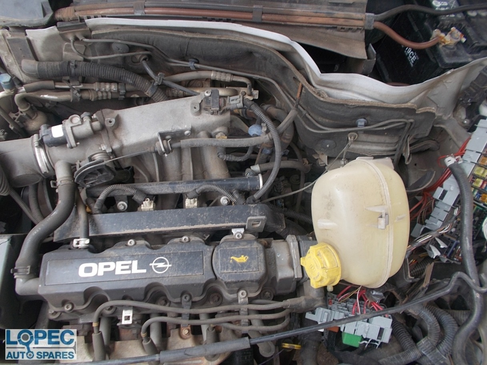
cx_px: 244
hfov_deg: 67.3
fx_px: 366
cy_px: 182
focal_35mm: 26
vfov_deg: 53.1
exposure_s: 1/80
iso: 80
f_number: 3.2
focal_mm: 4.6
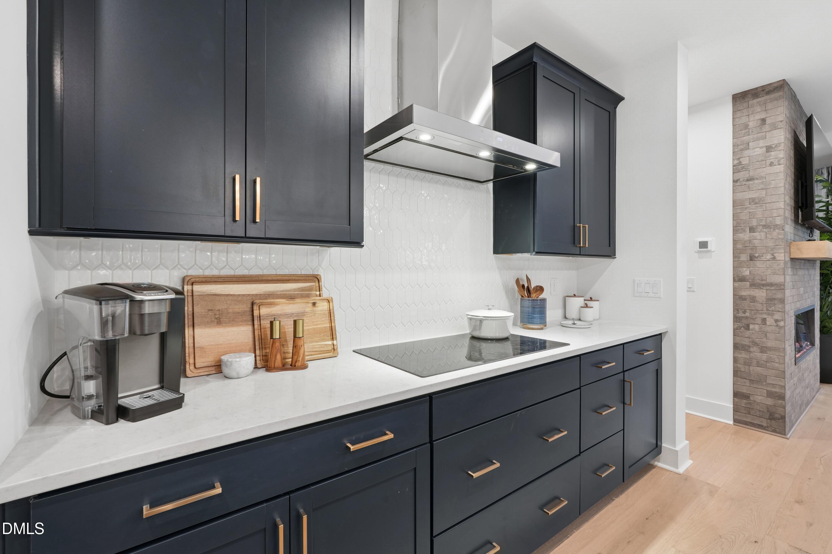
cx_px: 416
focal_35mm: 16
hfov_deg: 96.7
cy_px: 277
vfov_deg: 73.7
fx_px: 370
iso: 200
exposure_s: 1/4
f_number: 9
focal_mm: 16
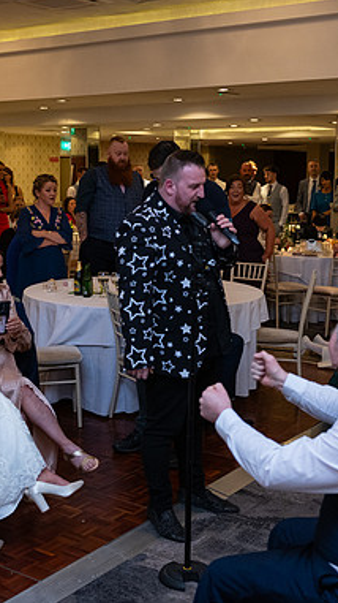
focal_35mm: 51
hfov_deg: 23.4
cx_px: 125
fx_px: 813
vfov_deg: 40.6
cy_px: 298
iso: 1000
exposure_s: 1/160
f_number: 3.5
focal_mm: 32
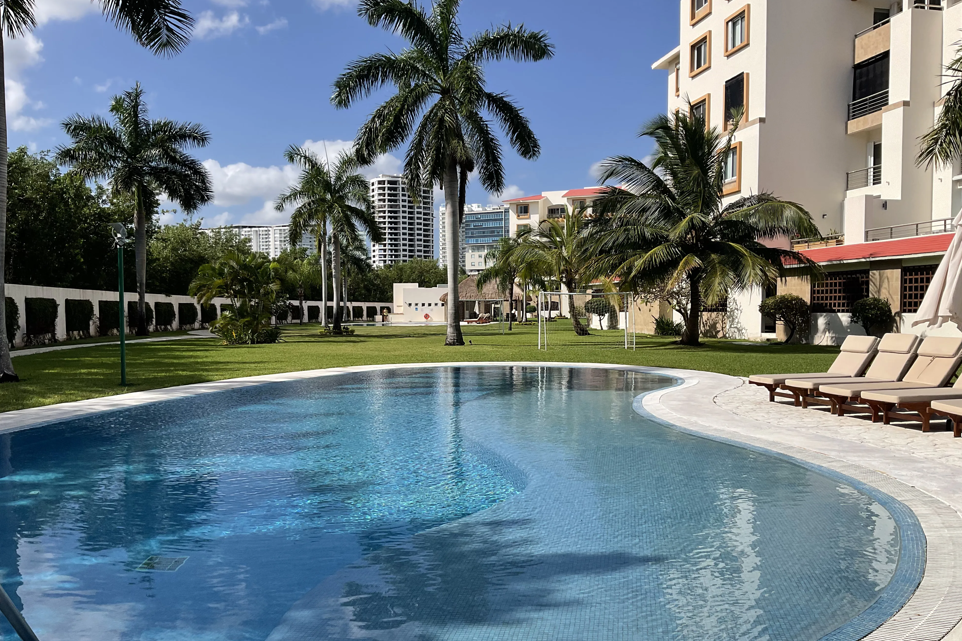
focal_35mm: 31
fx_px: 828
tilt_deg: -3.4
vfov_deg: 42.2
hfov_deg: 60.3
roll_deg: +0.6
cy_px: 361
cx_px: 484
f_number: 1.8
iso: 16
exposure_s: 1/3322
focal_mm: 3
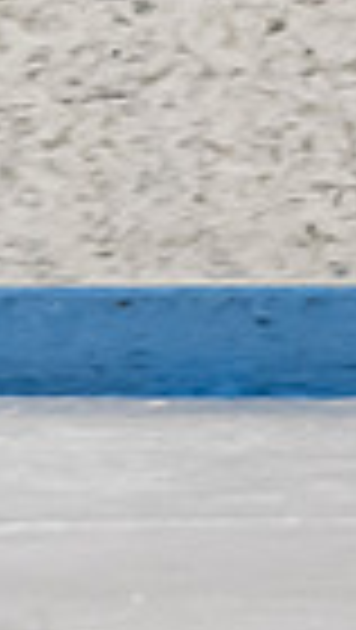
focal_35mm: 1136
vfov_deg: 1.9
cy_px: -59
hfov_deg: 1.1
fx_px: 19018
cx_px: 1325
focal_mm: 125
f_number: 4
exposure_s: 1/800
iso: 2500
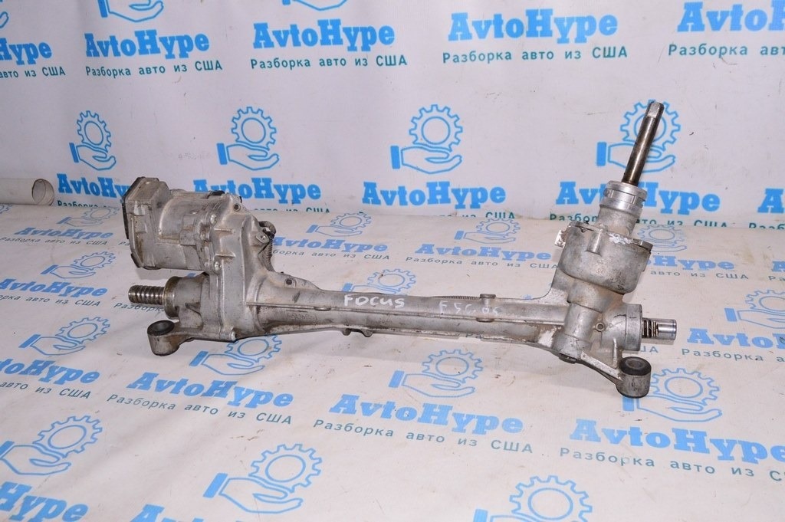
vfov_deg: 39.9
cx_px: 392
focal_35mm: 33
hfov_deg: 57.3
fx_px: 719
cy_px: 261
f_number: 8
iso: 1600
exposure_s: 1/200
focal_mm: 22
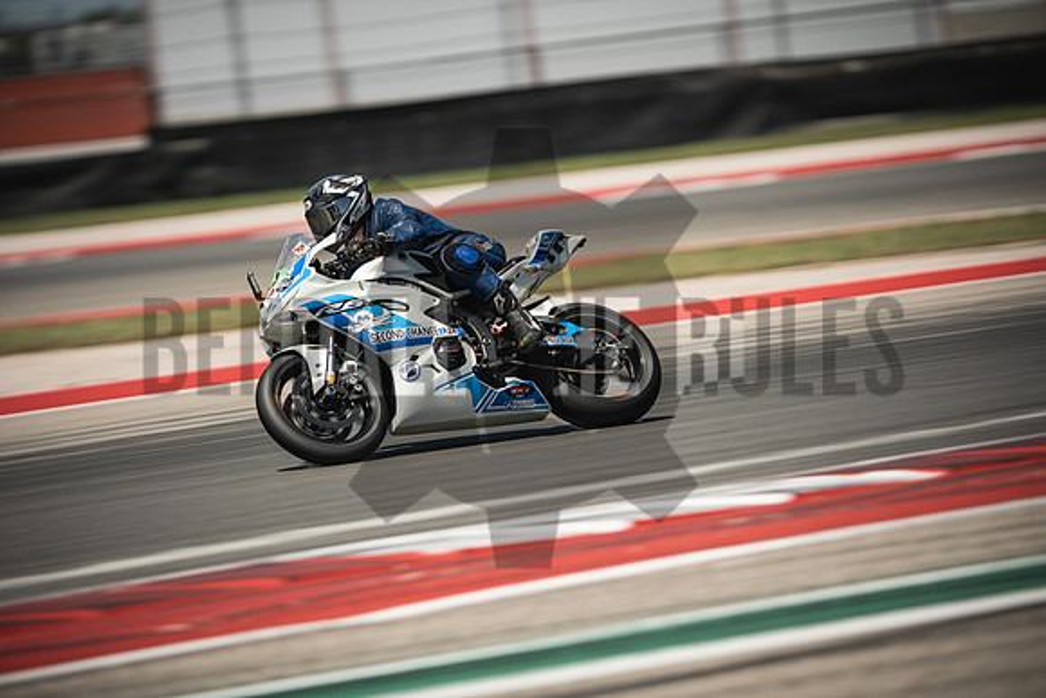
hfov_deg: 6.9
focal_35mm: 300
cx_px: 523
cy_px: 349
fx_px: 8718
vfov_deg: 4.6
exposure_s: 1/250
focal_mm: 200
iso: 160
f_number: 2.2
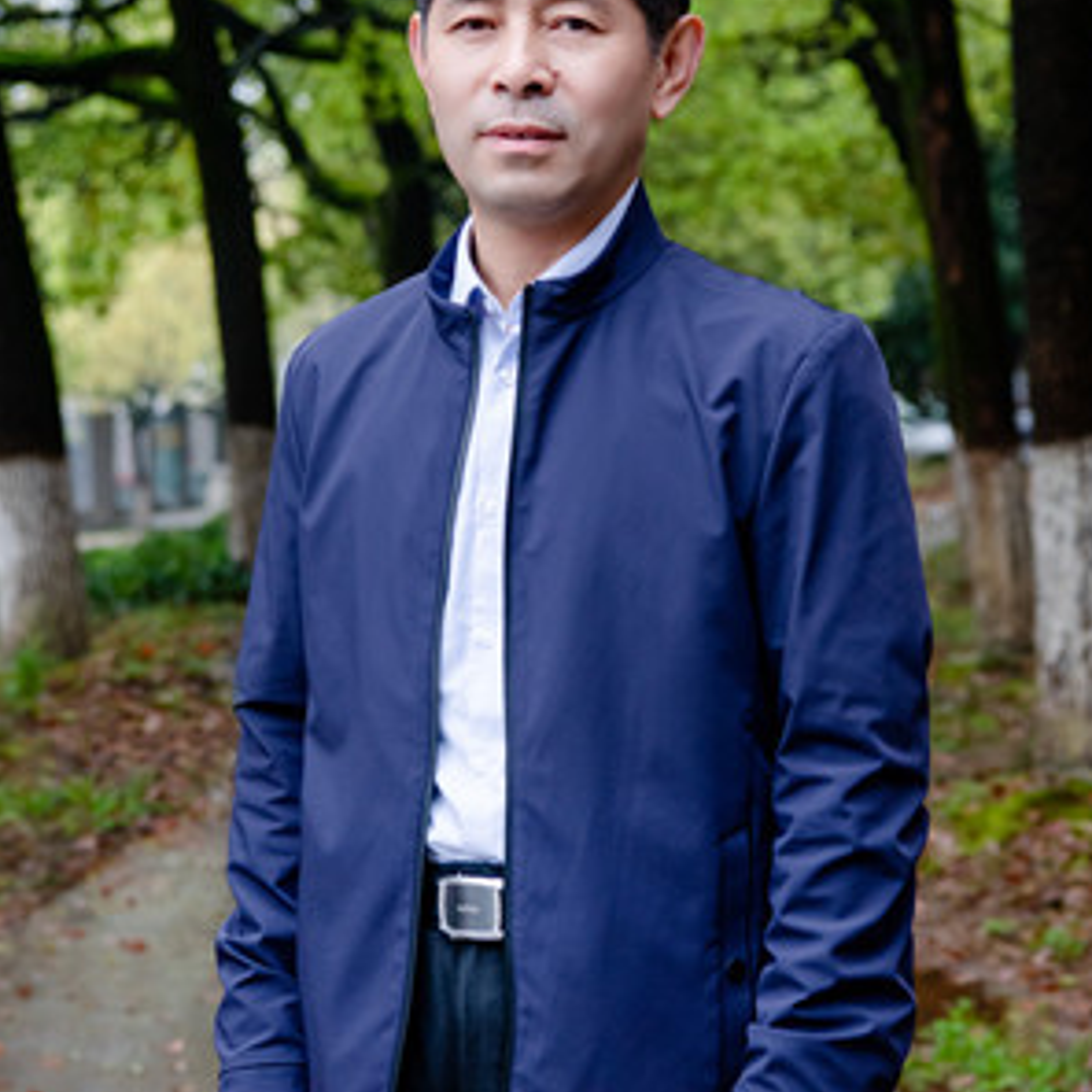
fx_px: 2855
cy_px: 535
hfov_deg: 21.7
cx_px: 550
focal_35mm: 80
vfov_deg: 21.7
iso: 1000
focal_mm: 62
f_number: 5
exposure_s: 1/400
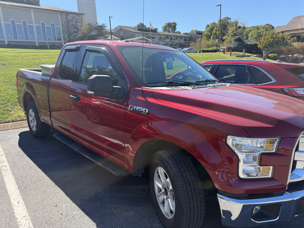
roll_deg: +3.1
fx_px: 211
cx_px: 152
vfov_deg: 56.8
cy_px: 114
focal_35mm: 24
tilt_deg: -12.5
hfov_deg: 71.6
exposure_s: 1/2169
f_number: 1.78
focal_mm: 6.76
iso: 100
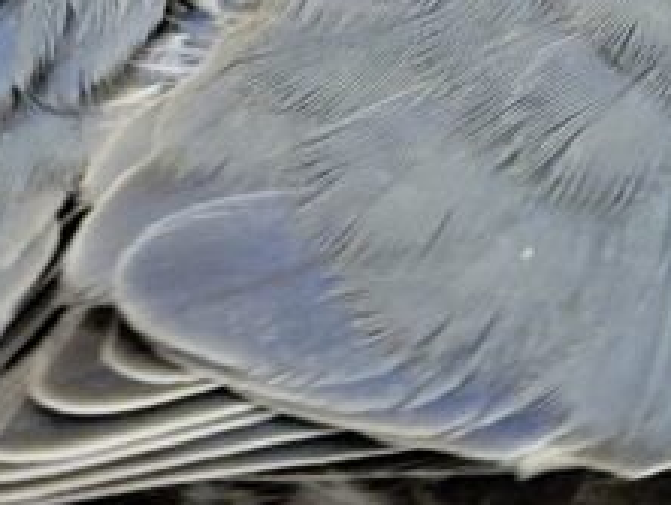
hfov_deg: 7.0
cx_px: 490
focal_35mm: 281
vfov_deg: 5.3
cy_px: -142
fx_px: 5453
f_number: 1.6
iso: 40
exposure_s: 1/50
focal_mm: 5.96
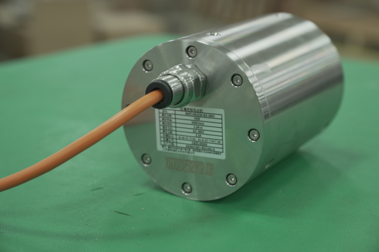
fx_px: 737
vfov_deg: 19.5
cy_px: 126
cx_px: 190
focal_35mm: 70
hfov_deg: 28.8
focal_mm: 70
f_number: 5
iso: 640
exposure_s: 1/40
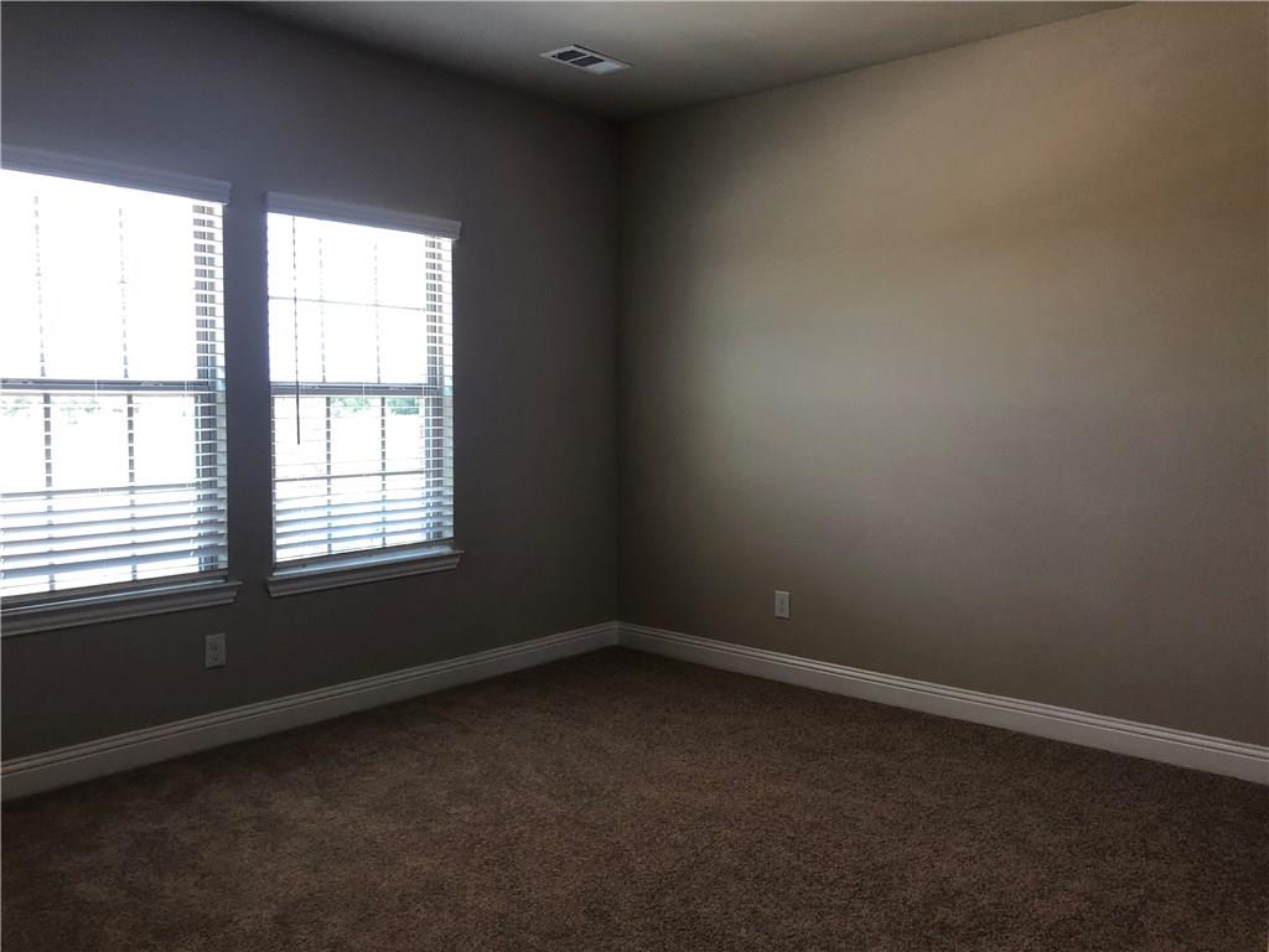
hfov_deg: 63.4
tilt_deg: -4.1
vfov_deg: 49.7
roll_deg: +0.1
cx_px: 634
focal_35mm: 28
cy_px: 476
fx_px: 1026
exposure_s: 1/40
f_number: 1.8
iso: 25
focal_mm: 4
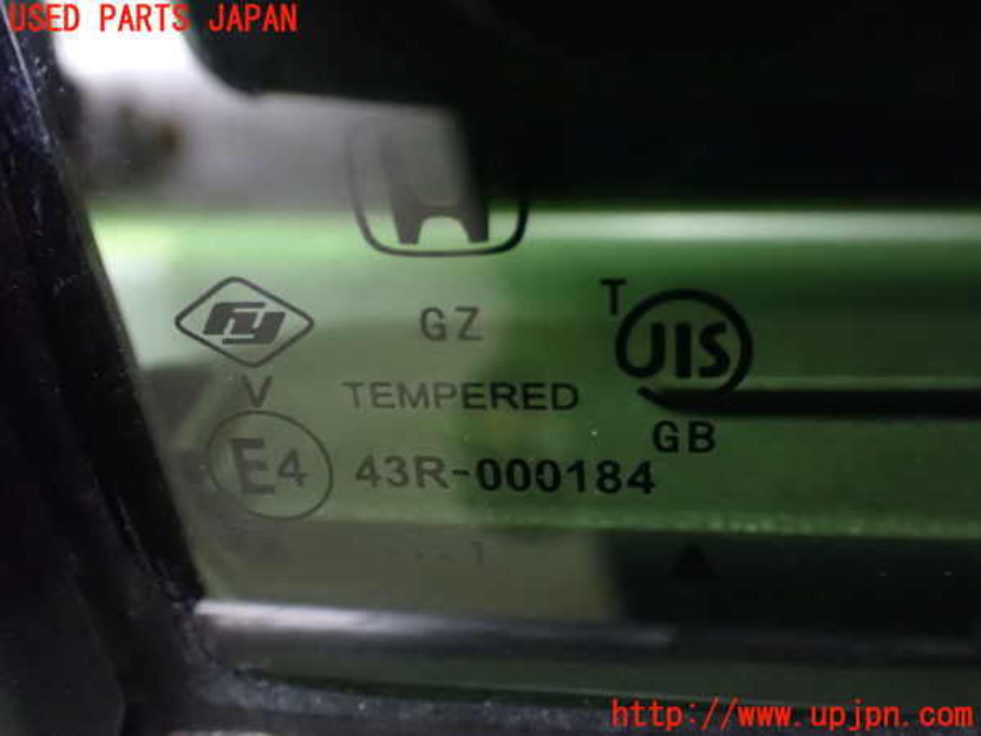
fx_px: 1020
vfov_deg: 39.7
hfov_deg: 51.4
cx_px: 490
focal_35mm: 36
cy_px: 368
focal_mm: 6.37
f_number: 2.5
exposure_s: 1/25
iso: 1600
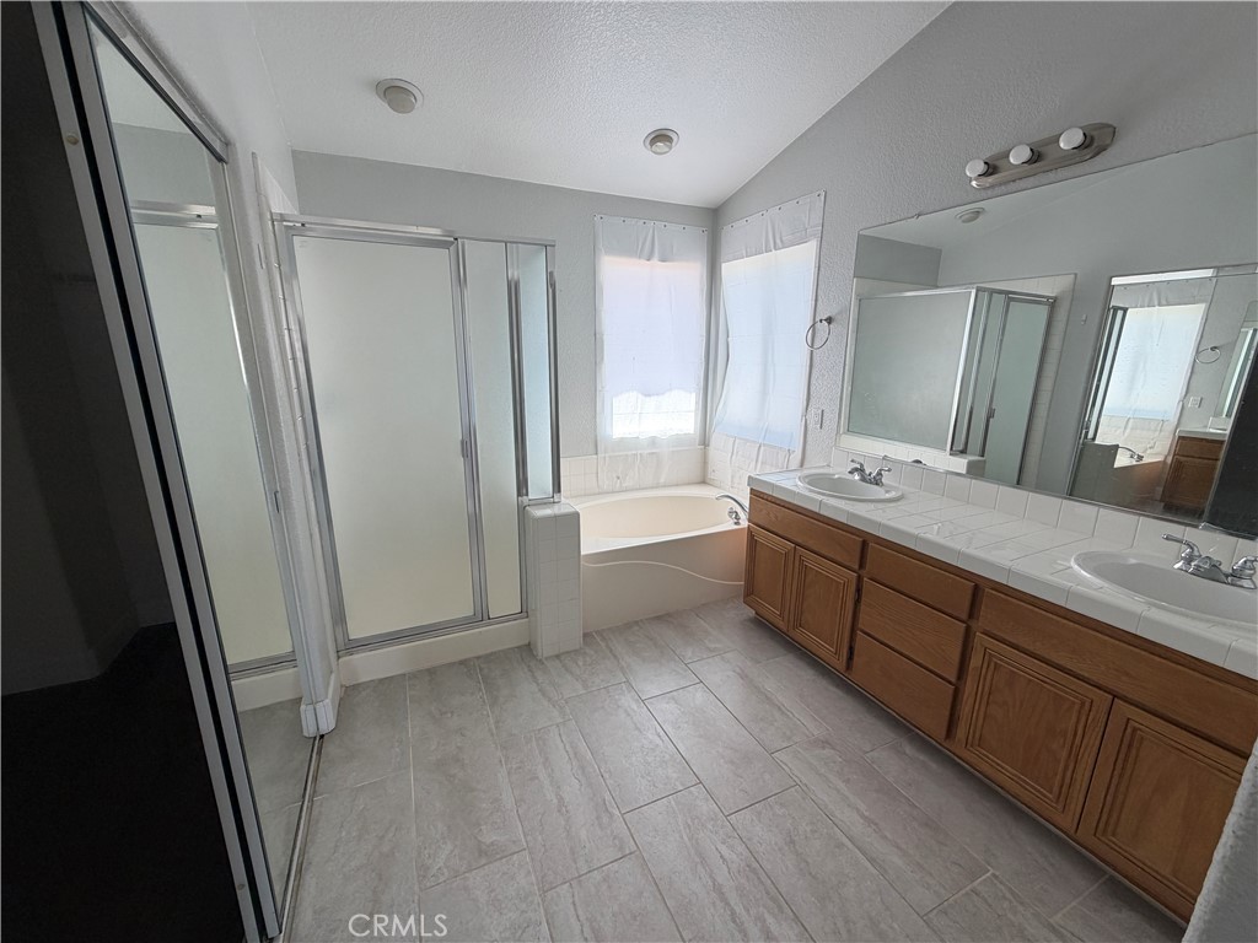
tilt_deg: -12.6
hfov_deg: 102.1
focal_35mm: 14
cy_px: 472
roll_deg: +0.3
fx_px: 509
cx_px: 629
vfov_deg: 85.7
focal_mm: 2.22
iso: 80
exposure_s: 1/121
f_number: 2.2
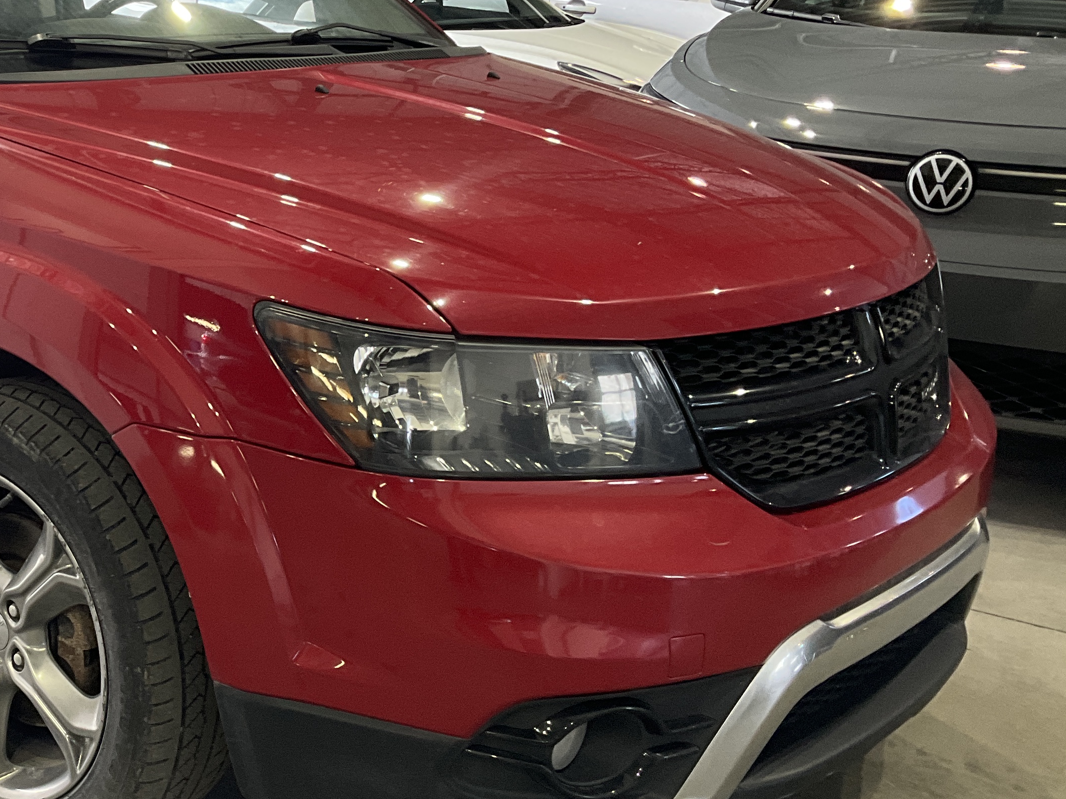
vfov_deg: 26.6
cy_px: 387
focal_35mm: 55
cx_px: 83
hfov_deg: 32.9
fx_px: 1694
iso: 64
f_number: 1.8
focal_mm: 3
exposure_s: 1/90
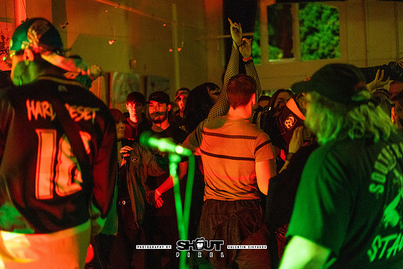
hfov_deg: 39.6
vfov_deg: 27.0
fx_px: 560
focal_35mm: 50
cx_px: 202
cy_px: 134
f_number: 1.8
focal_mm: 50
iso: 4000
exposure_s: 1/200
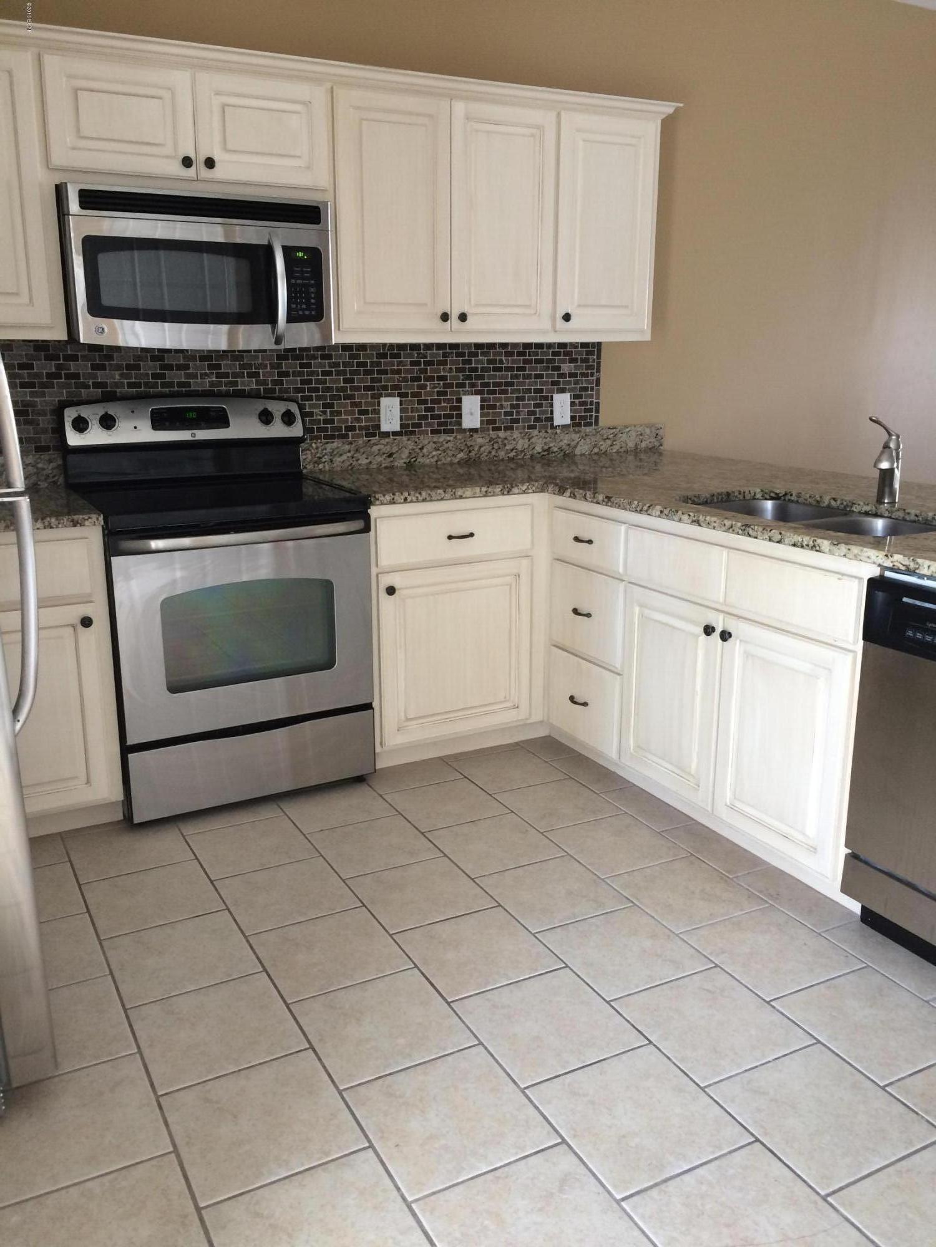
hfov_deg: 48.2
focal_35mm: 29
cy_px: 624
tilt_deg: -15.4
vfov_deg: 61.7
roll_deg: +0.0
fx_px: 1046
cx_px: 468
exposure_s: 1/30
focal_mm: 4.15
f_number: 2.2
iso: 100
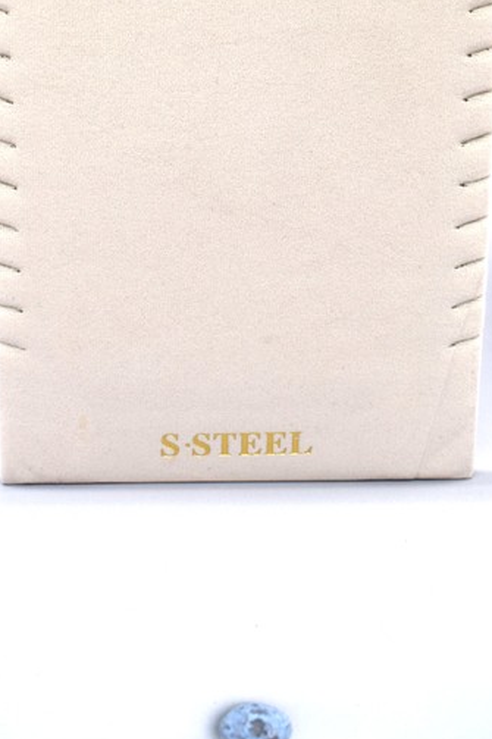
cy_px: 157
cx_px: 228
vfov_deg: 33.6
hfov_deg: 23.4
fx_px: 1190
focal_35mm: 58
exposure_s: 1/160
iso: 200
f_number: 6.3
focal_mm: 24
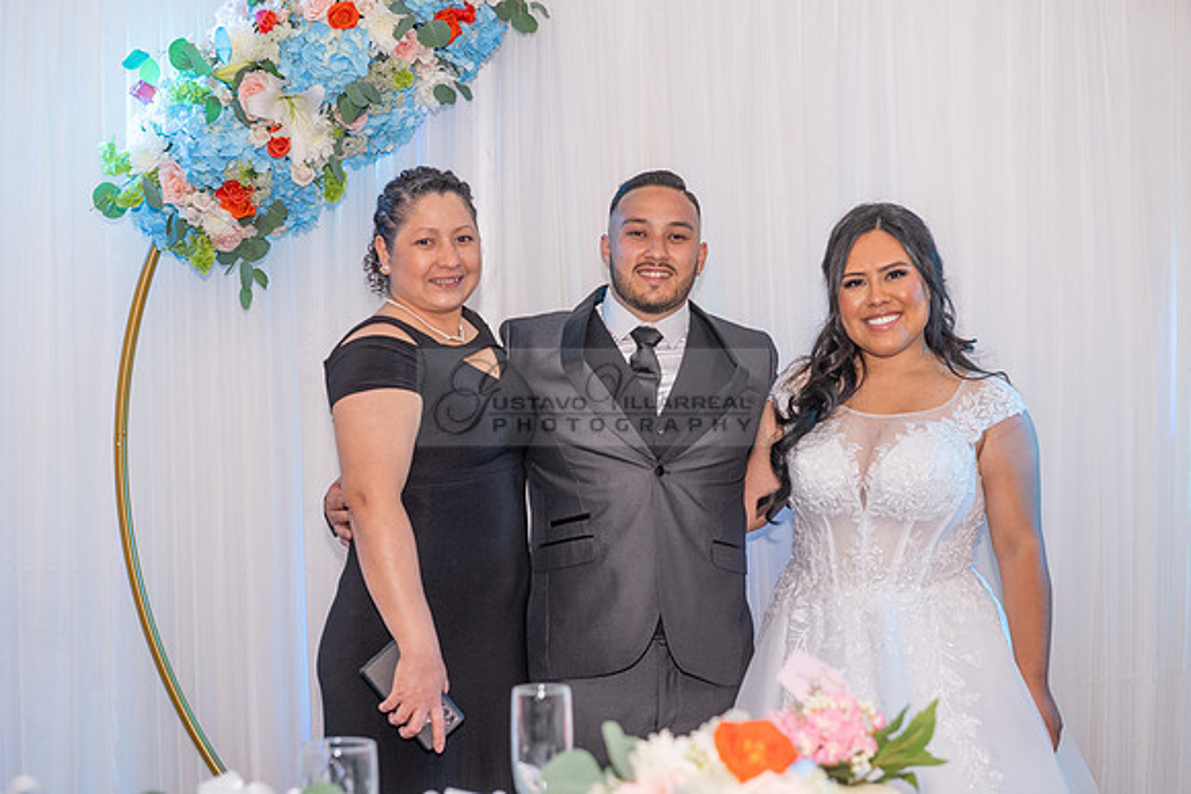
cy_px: 397
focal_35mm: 55
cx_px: 596
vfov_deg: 24.6
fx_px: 1820
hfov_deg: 36.2
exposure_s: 1/200
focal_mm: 55
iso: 1000
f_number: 4.5
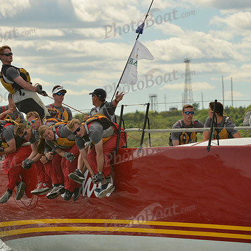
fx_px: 2633
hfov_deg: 5.5
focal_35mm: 321
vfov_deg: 5.5
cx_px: 70
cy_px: 125
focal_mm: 250
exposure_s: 1/800
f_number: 9
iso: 400
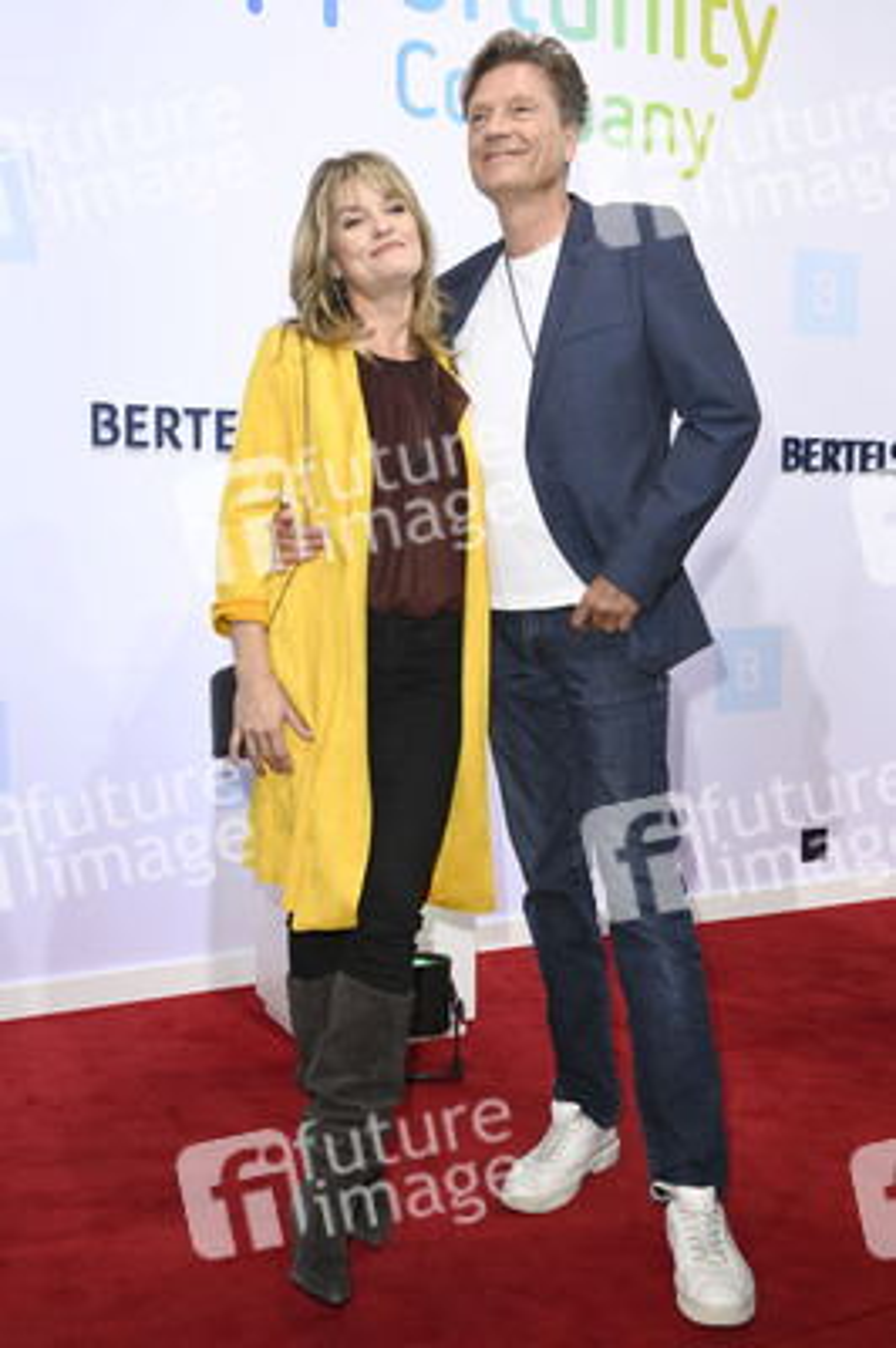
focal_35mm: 38
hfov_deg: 35.0
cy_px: 674
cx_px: 448
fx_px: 1421
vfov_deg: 50.7
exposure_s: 1/250
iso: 400
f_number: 6.3
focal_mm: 38
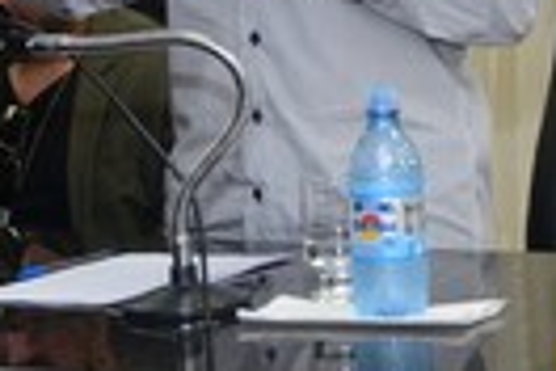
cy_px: -105
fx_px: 3011
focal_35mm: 195
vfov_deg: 7.0
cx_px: 476
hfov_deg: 10.5
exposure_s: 1/80
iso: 800
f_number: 4.5
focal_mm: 38
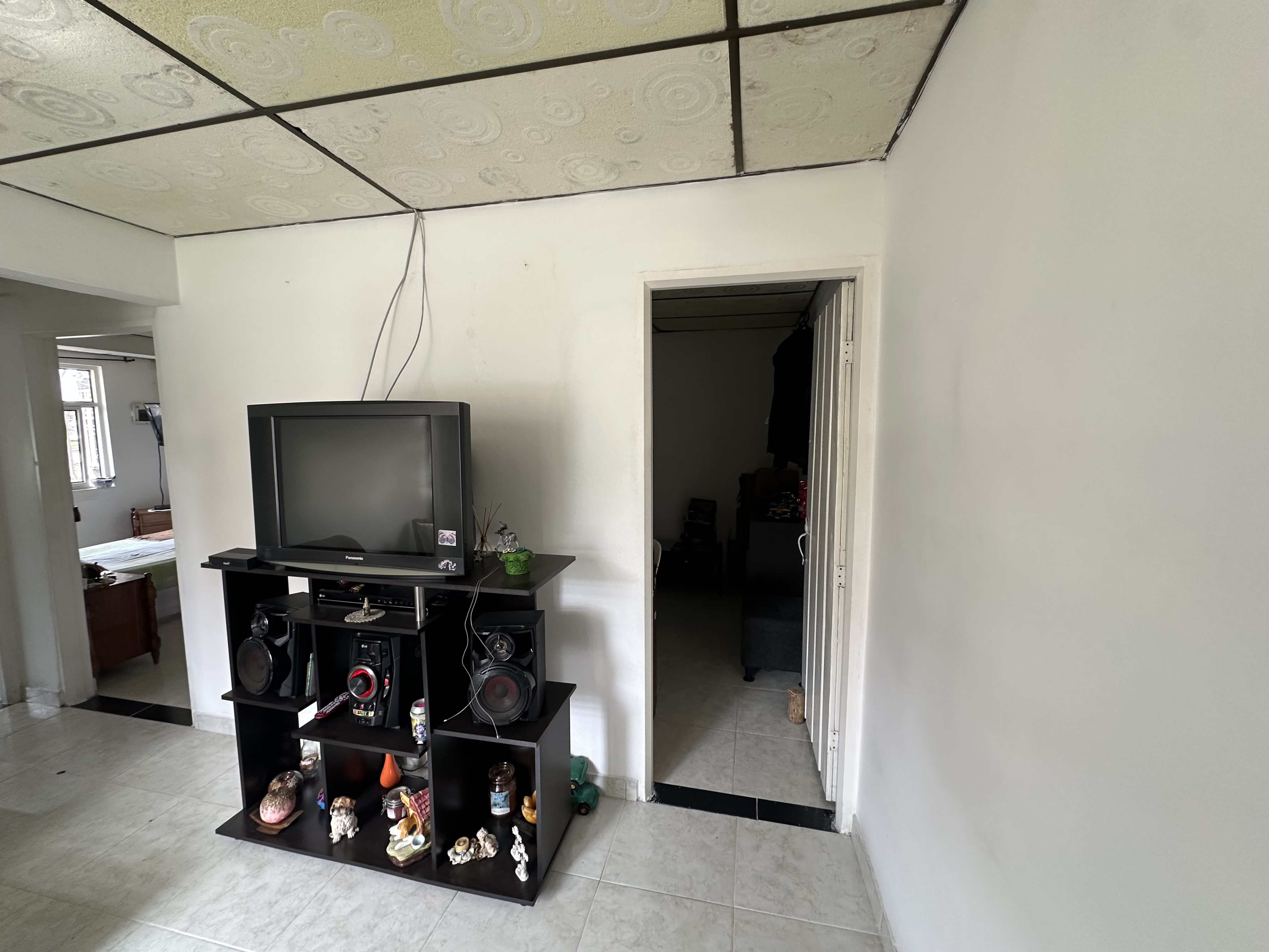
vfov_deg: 85.7
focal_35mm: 14
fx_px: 513
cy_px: 476
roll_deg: -0.8
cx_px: 634
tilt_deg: -5.2
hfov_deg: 102.1
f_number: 2.2
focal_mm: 2.22
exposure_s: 1/99
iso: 160
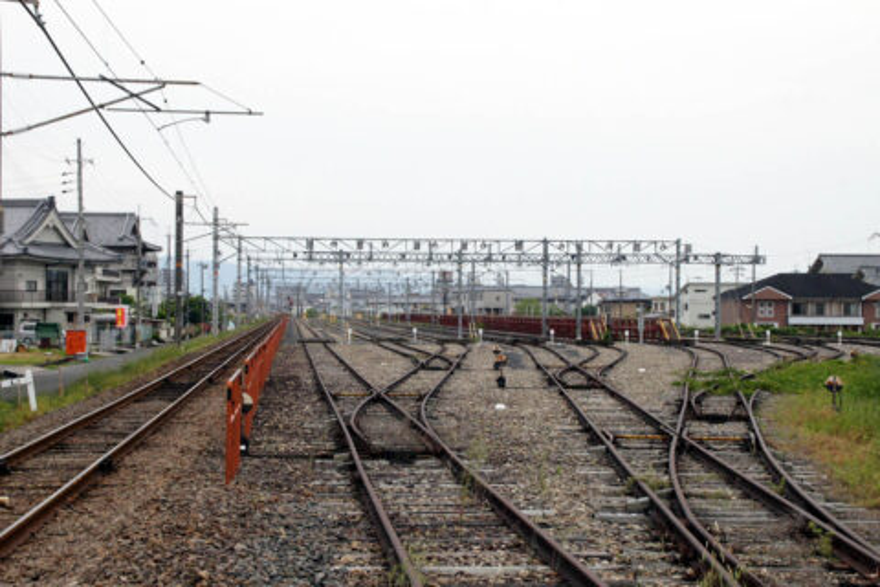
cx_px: 440
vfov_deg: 20.2
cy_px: 294
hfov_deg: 29.9
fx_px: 1650
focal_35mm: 68
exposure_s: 1/1250
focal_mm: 45
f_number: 13
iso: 1600
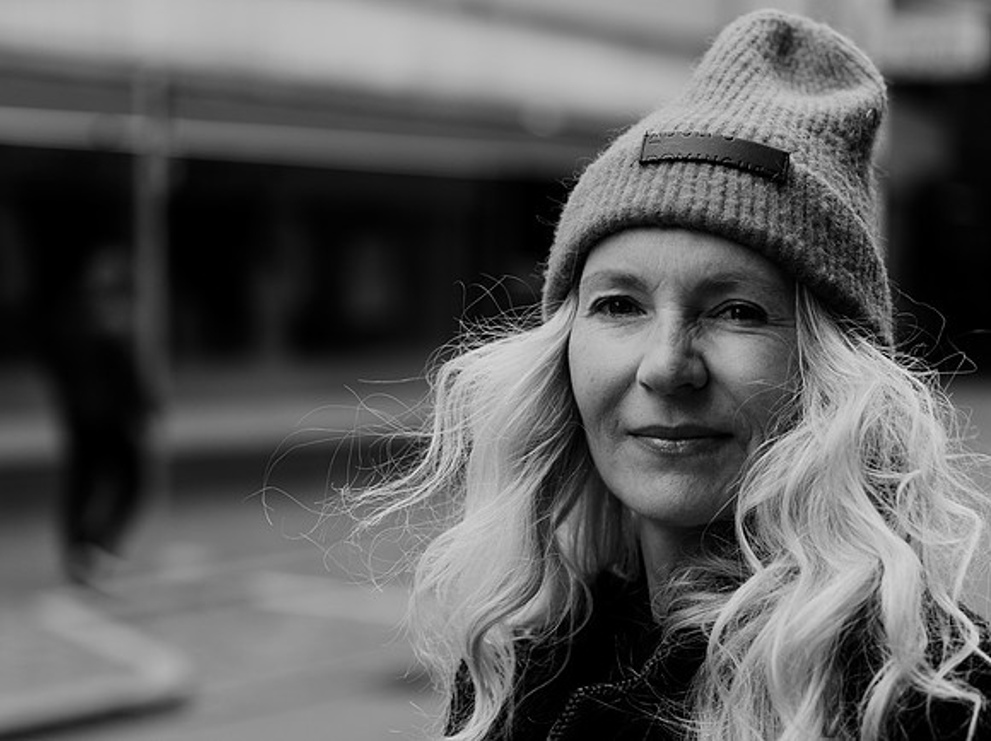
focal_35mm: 84
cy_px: 366
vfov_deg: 17.5
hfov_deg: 23.2
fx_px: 2414
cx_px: 496
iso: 100
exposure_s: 1/1250
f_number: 2
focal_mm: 50
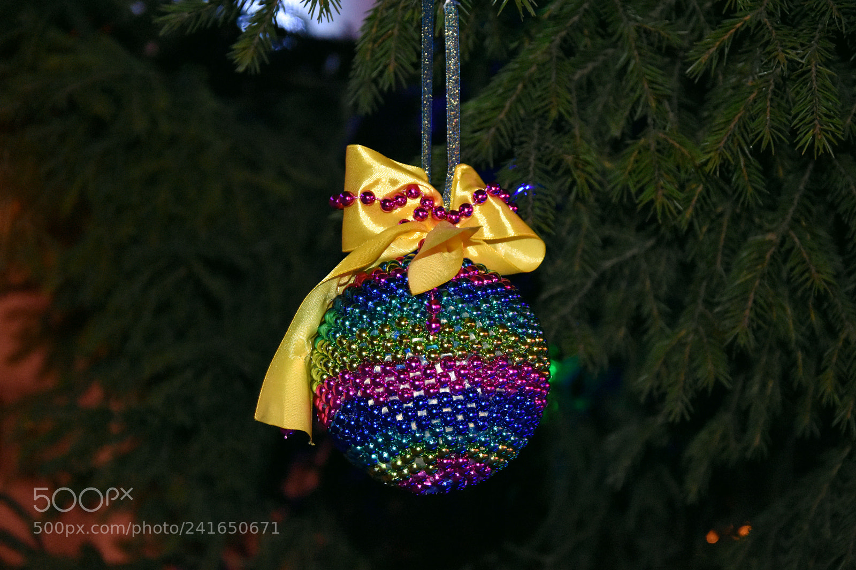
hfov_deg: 20.6
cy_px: 285
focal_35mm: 99
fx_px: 2353
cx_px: 428
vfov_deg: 13.8
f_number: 5.3
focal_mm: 66
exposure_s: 1/60
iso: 6400
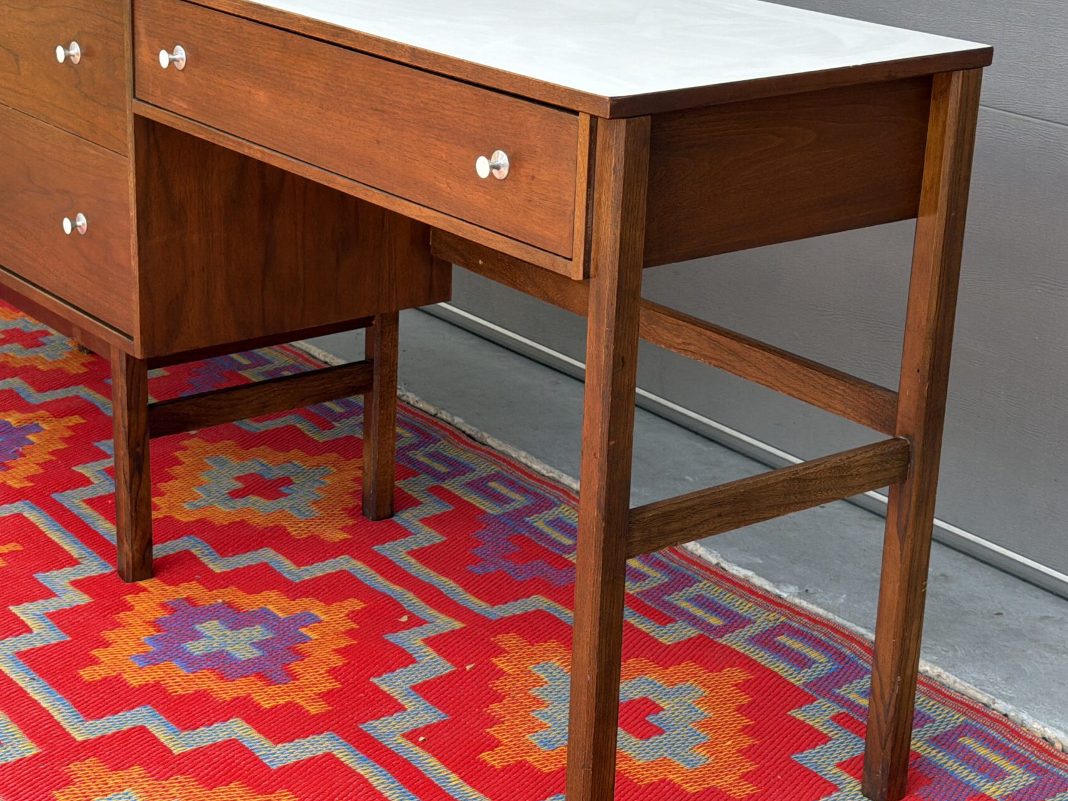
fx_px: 2221
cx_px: 413
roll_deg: -3.2
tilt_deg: -16.2
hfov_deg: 27.0
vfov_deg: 20.4
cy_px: 365
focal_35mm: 72
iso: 64
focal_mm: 6.76
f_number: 1.78
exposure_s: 1/364
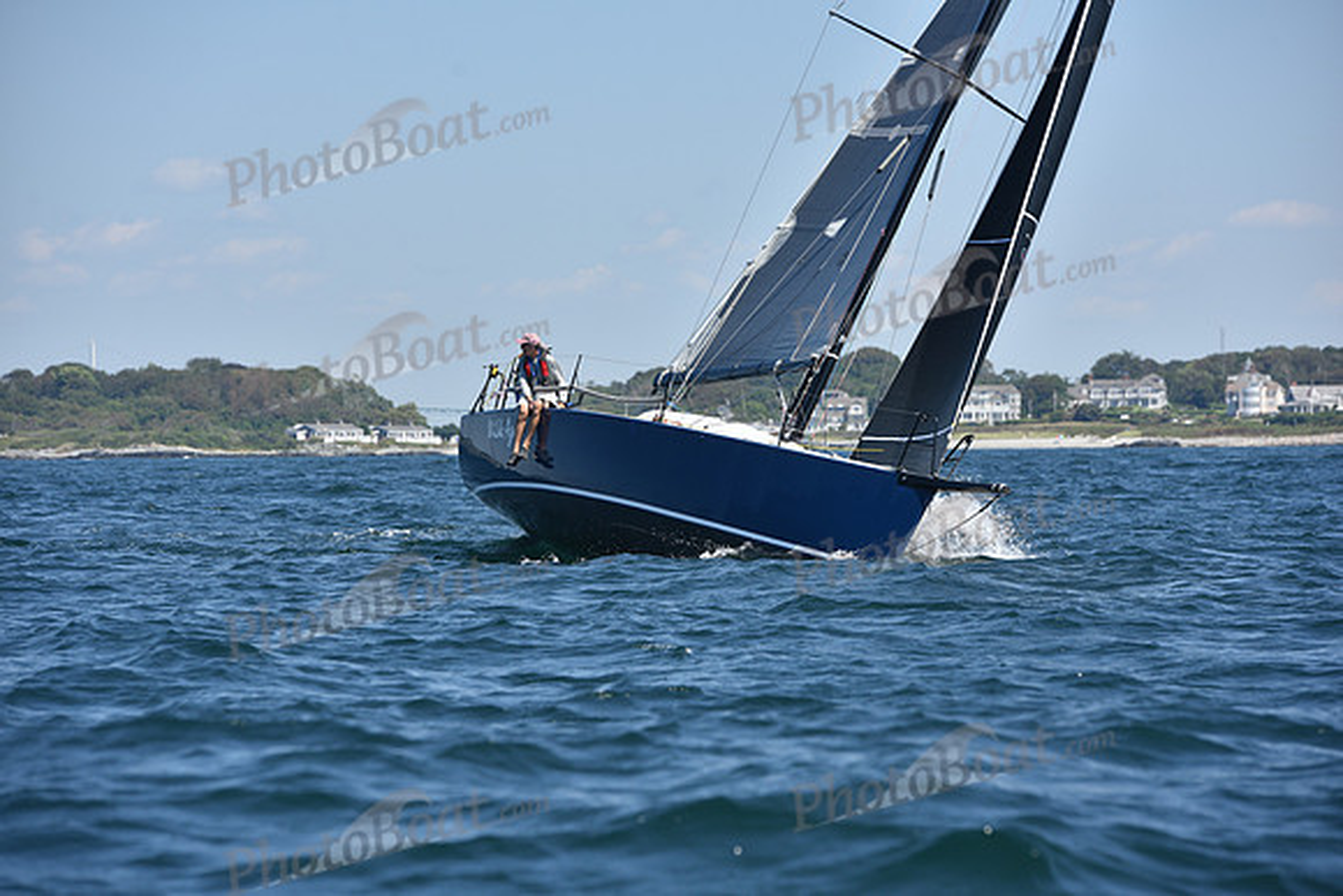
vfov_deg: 7.9
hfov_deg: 11.7
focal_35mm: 175
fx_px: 6530
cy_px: 448
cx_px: 672
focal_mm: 175
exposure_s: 1/1000
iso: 200
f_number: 7.1
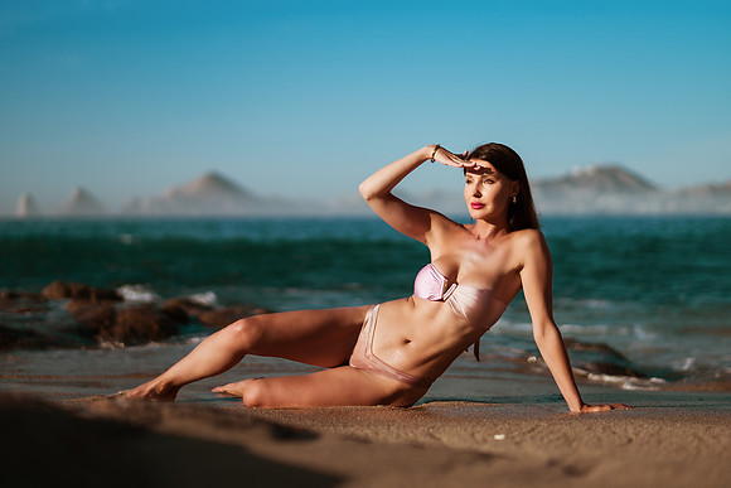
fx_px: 1178
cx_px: 366
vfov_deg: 23.4
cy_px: 244
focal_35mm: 58
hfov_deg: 34.5
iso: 50
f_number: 1.8
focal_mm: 58
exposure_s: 1/8000
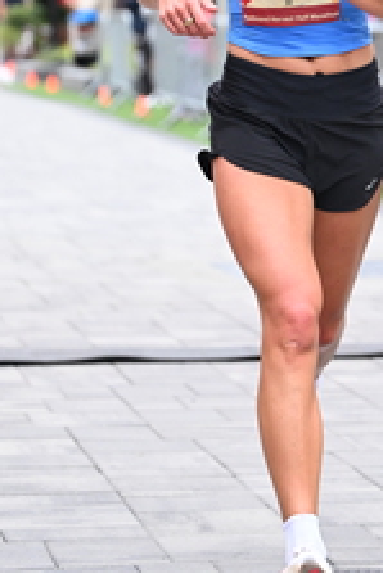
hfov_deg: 7.2
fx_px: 3027
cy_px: -21
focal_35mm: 190
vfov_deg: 10.7
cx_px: 333
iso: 1600
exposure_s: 1/800
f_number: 2.8
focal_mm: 77
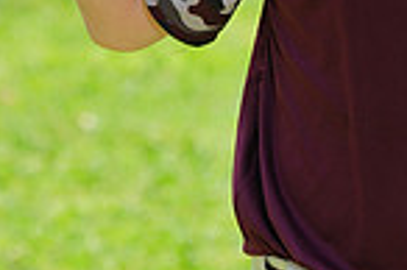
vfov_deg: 1.6
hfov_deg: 2.5
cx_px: 332
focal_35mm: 841
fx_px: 9497
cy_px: -225
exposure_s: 1/160
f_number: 8
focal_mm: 212
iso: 200
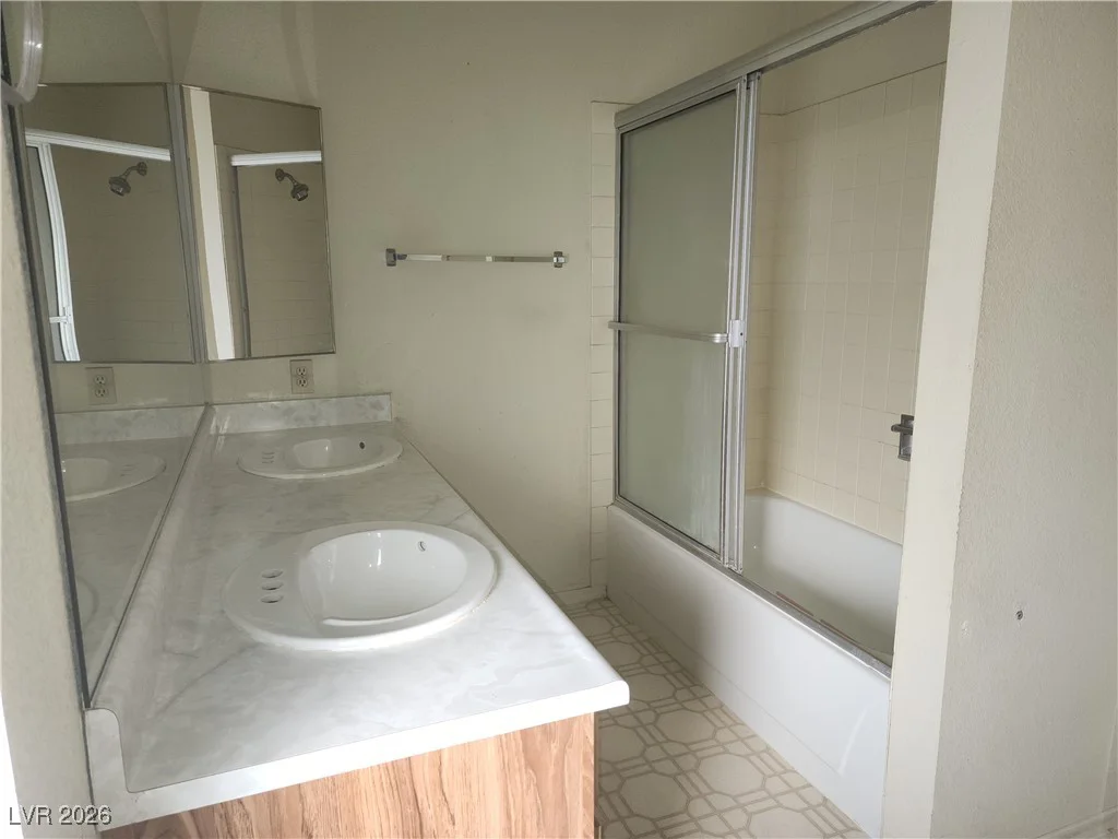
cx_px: 559
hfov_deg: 73.9
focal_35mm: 23
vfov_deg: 58.9
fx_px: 743
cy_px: 420
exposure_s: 1/60
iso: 100
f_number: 1.8
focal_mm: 6.4
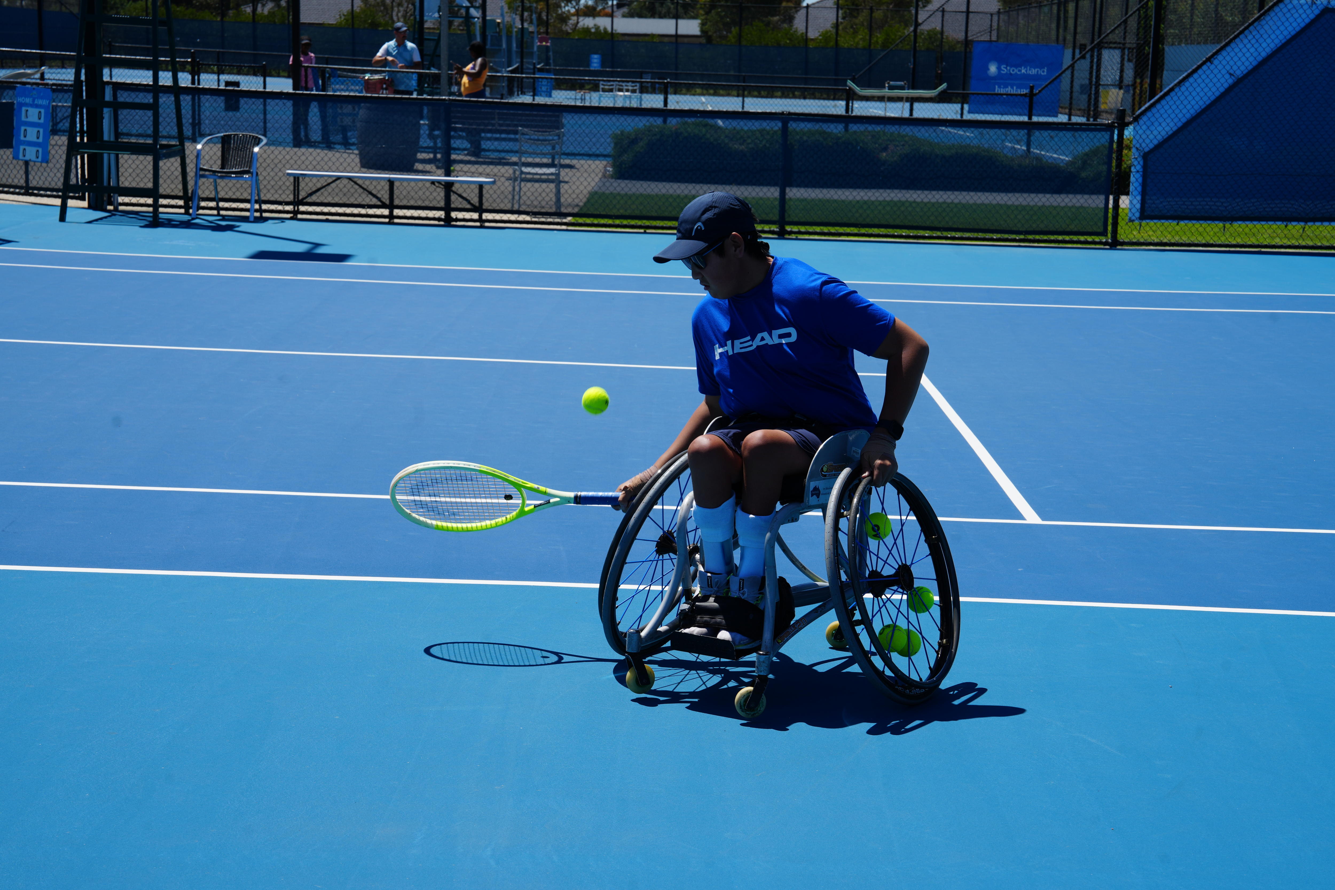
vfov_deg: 19.5
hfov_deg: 28.8
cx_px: 668
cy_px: 445
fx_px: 2596
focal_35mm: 70
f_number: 10
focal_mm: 70
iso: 100
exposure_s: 1/200
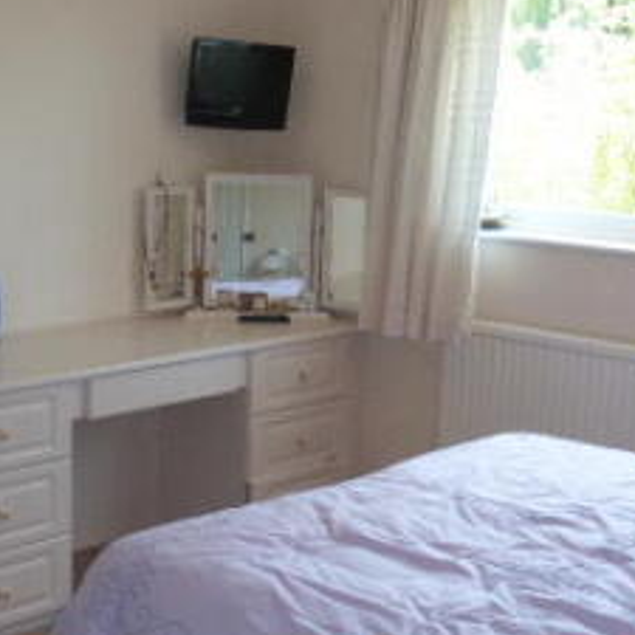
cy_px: 323
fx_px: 1141
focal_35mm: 55
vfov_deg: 31.1
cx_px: 278
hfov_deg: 31.1
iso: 160
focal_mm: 4.3
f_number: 3.3
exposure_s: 1/60
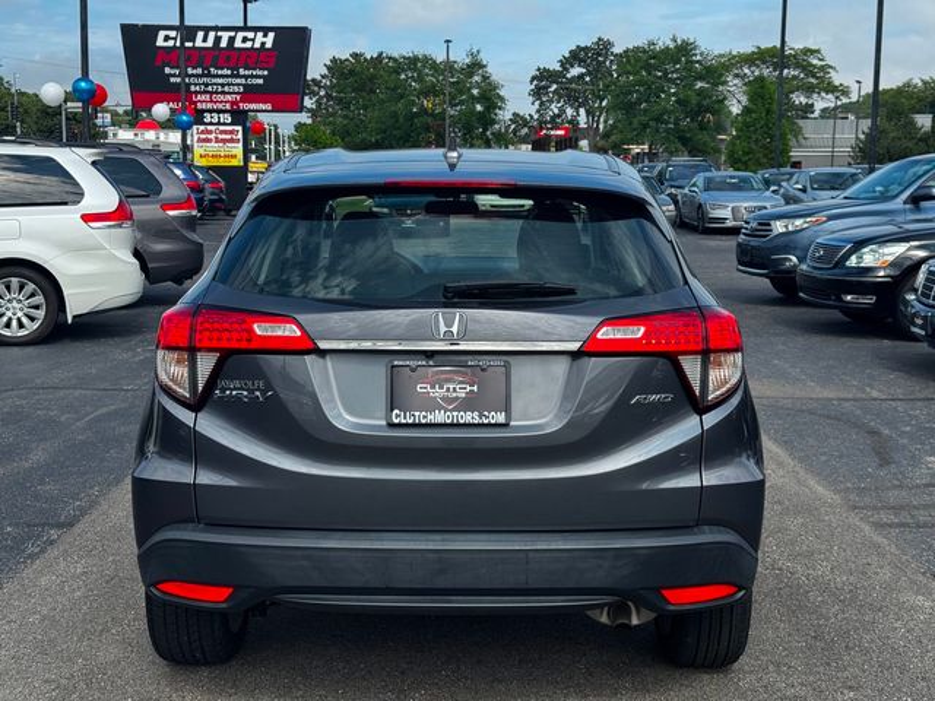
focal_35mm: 48
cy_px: 350
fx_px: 1297
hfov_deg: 39.7
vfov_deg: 30.3
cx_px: 468
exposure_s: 1/2513
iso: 64
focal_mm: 6.76
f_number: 1.78
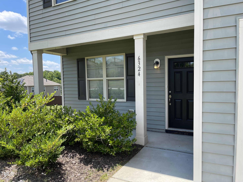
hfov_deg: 69.4
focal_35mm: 25
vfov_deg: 54.9
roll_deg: +0.4
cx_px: 122
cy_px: 91
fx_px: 175
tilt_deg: -3.3
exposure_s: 1/1266
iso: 32
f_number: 1.6
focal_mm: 5.1
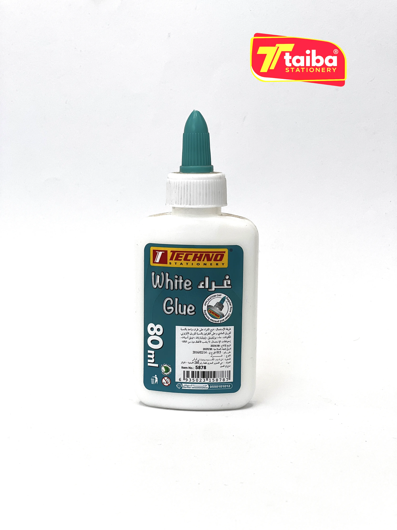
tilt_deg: -5.0
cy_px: 265
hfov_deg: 19.1
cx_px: 198
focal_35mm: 77
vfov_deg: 25.3
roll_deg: -0.1
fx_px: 1177
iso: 32
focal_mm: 9
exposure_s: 1/337
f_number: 2.8
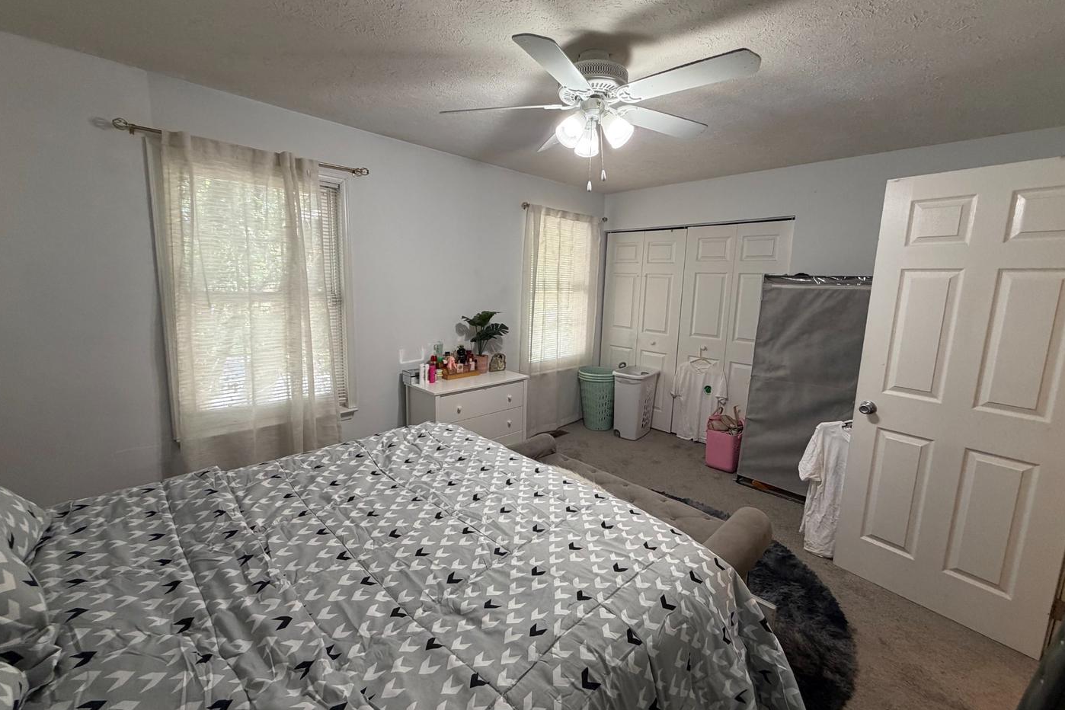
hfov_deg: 100.4
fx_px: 444
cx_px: 531
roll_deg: -1.0
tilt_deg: -9.5
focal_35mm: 15
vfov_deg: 77.3
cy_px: 348
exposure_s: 1/60
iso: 200
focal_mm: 2.22
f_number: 2.2
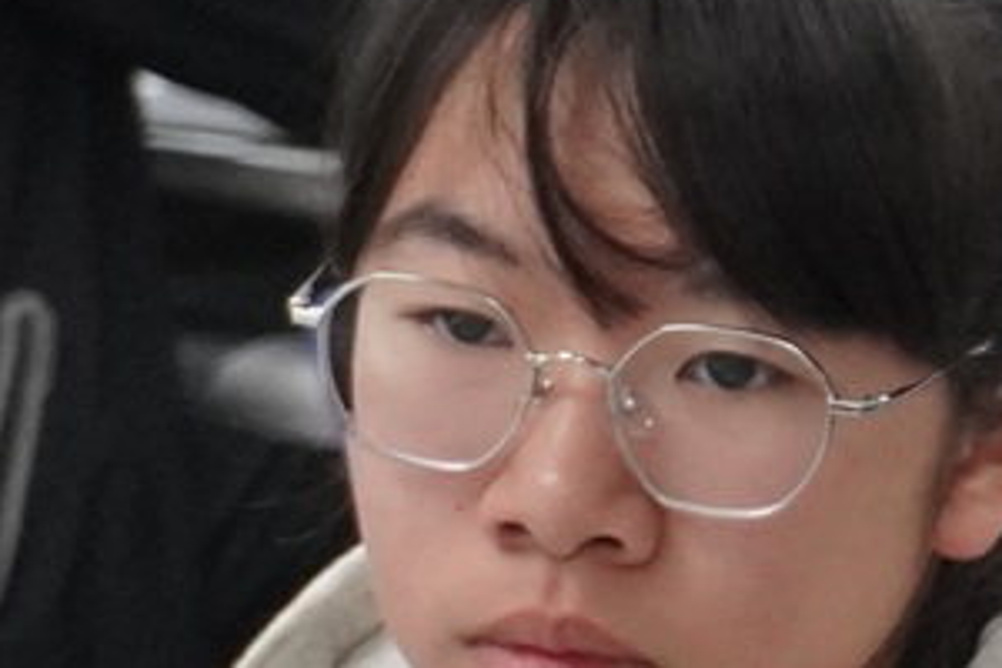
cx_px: 2027
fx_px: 13359
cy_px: -95
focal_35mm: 480
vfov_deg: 2.9
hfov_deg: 4.2
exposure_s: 1/200
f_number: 5.6
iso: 2500
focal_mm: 48
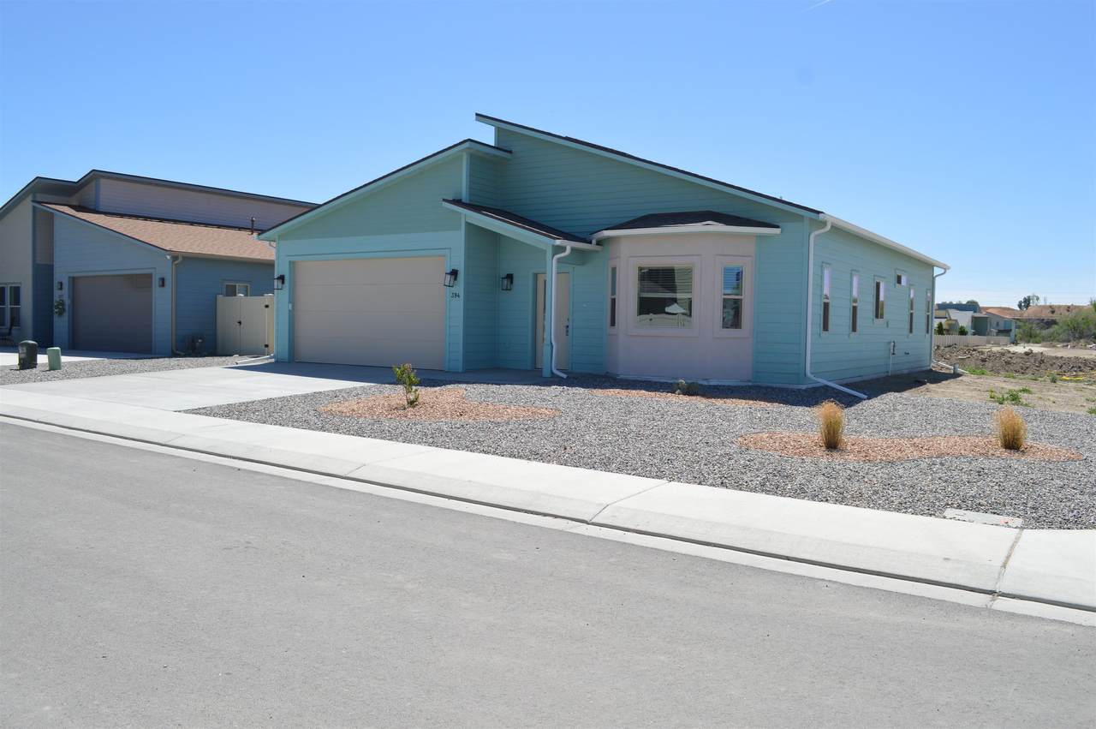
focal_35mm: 27
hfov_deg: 67.4
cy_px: 364
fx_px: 821
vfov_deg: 47.8
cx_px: 548
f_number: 8
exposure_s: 1/250
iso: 100
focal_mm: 18
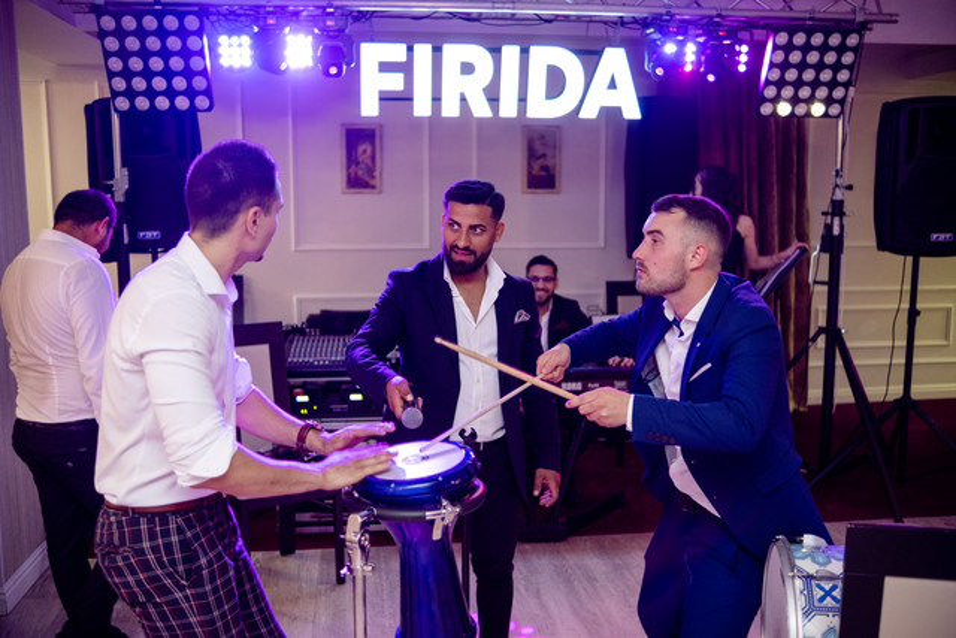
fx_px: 930
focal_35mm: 35
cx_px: 478
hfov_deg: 54.4
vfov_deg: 37.9
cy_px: 319
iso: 800
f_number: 1.4
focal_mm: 23
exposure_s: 1/200
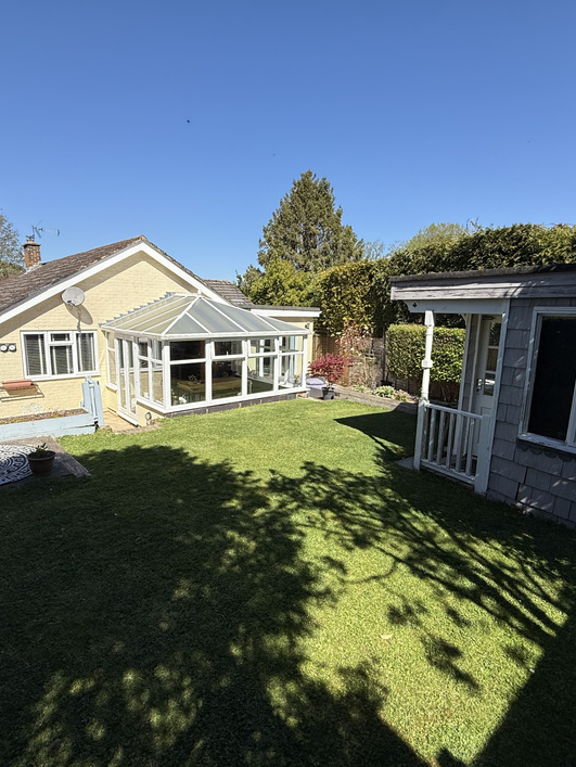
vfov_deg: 84.6
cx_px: 273
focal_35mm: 19
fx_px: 421
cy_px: 385
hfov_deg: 68.7
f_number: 2.2
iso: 50
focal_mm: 2.22
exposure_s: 1/2611
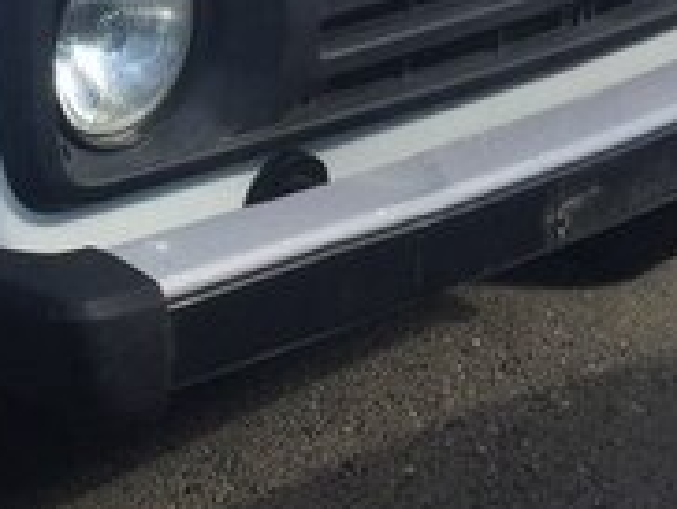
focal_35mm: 105
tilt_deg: -11.0
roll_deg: +0.5
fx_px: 2056
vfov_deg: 13.5
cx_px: -45
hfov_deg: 18.1
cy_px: -180
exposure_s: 1/2198
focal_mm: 4.15
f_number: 2.2
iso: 32
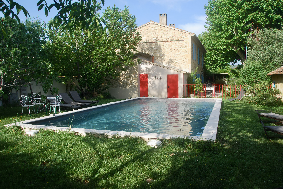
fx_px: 236
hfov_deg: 61.9
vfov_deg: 43.7
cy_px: 94
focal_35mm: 30
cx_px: 142
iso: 100
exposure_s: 1/200
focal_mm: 20
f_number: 7.1
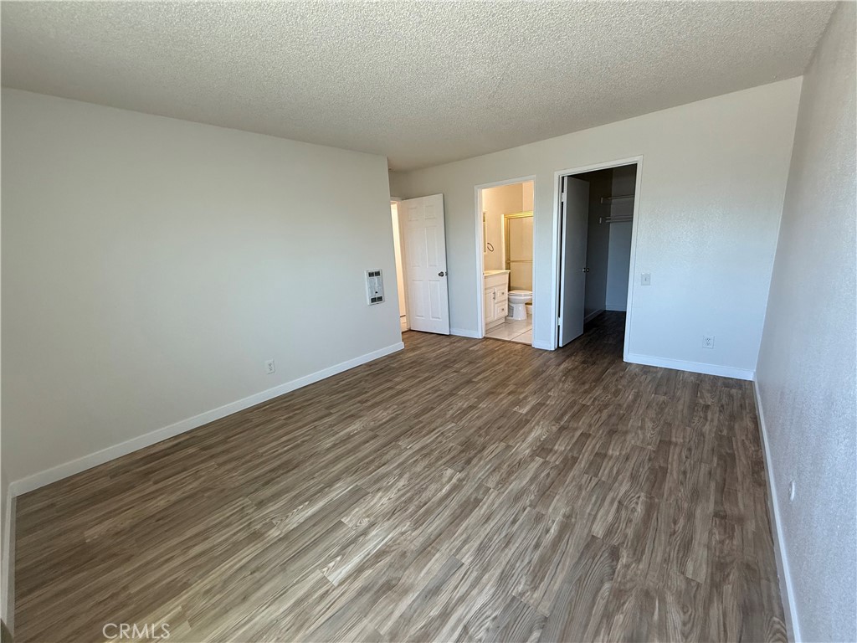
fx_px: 347
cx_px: 428
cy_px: 322
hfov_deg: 102.1
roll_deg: +3.2
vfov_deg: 85.7
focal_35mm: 14
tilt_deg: -11.8
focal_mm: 2.22
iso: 160
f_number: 2.2
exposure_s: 1/120
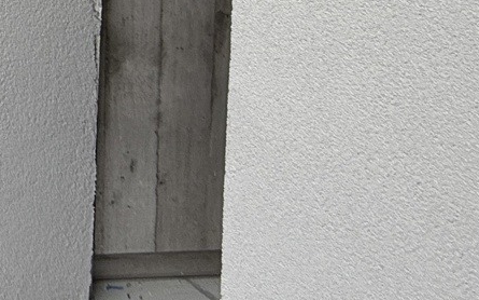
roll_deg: +0.4
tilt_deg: -2.3
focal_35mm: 64
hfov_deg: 22.4
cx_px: -334
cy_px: -384
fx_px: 835
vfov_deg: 14.6
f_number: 2.2
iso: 50
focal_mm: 2.22
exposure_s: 1/118
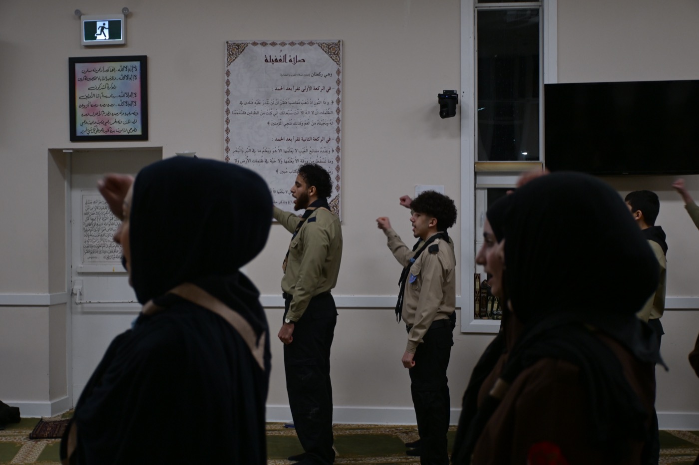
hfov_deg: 33.4
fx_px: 1164
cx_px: 350
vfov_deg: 22.6
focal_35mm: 60
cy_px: 232
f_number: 4.5
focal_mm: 40
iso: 500
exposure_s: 1/60
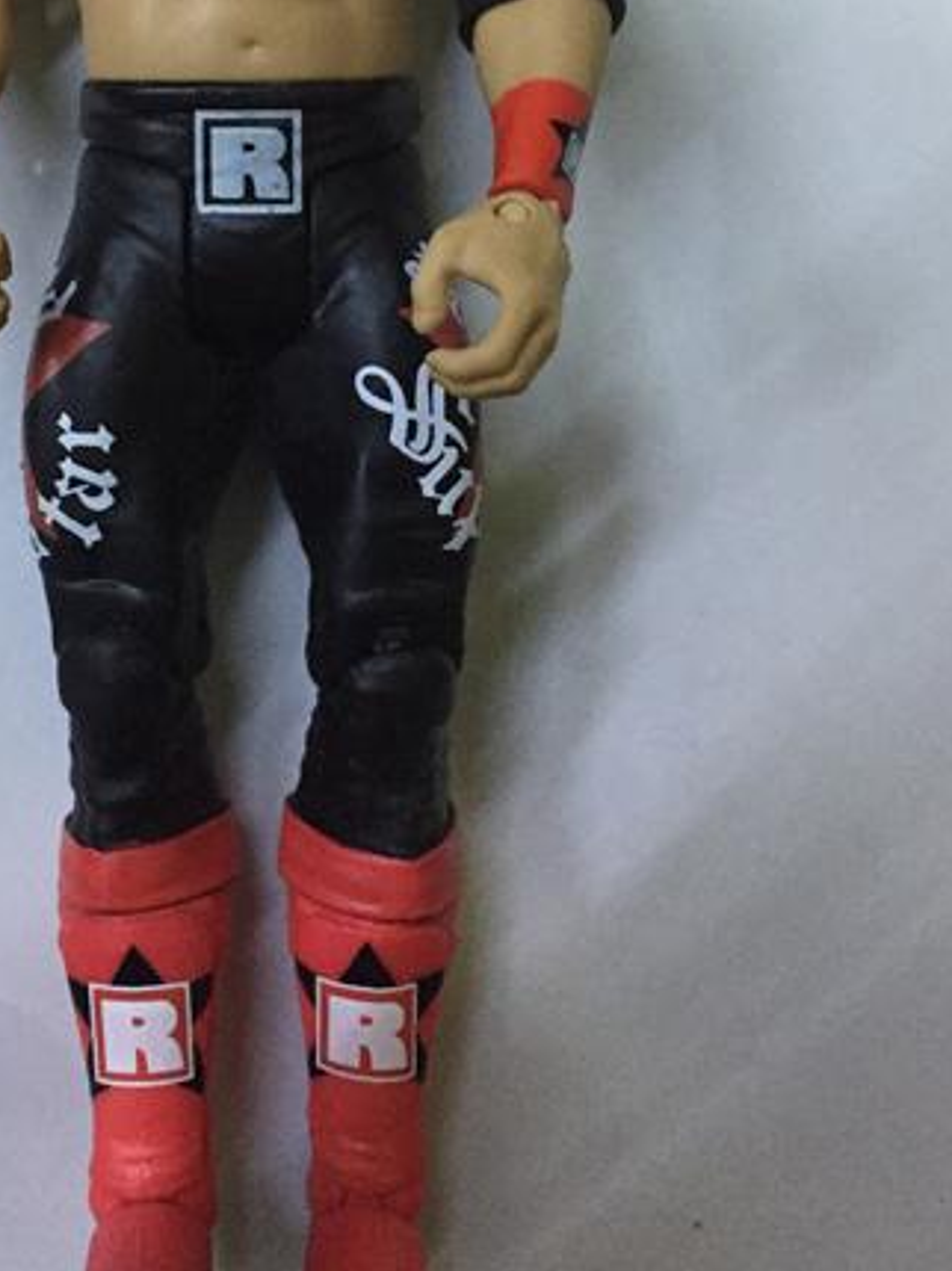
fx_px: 1982
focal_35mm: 54
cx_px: 290
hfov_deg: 26.8
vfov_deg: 34.6
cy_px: 281
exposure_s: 1/33
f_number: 2.2
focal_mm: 4.15
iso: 250
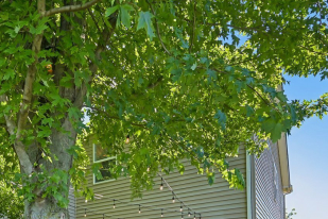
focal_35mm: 34
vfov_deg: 32.1
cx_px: 55
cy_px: 265
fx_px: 310
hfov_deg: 51.5
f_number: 8
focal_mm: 14
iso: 100
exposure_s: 1/80
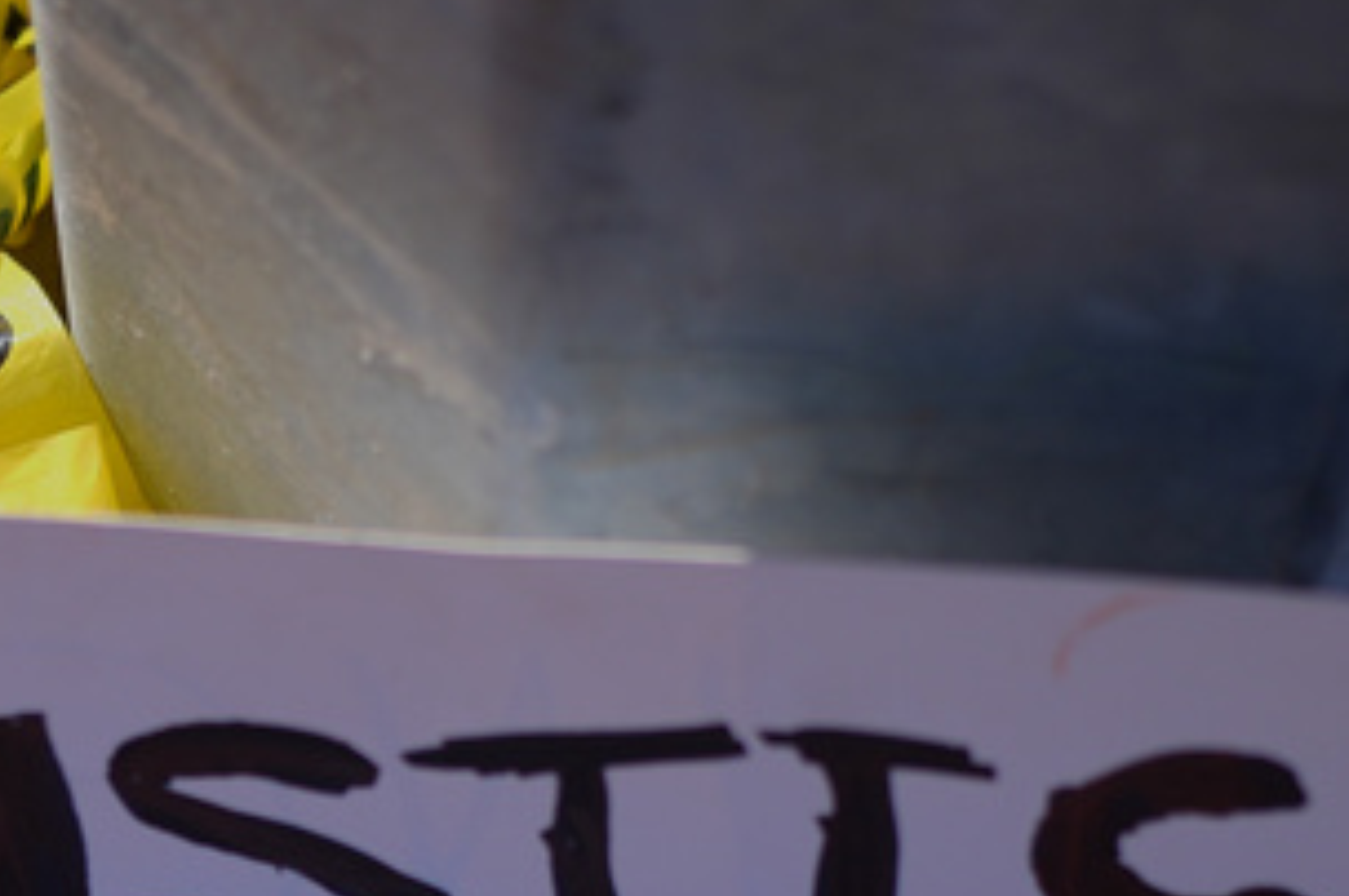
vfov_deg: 11.0
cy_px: 1504
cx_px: 306
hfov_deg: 17.2
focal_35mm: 118
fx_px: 4417
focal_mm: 35
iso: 125
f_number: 1.6
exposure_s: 1/5000
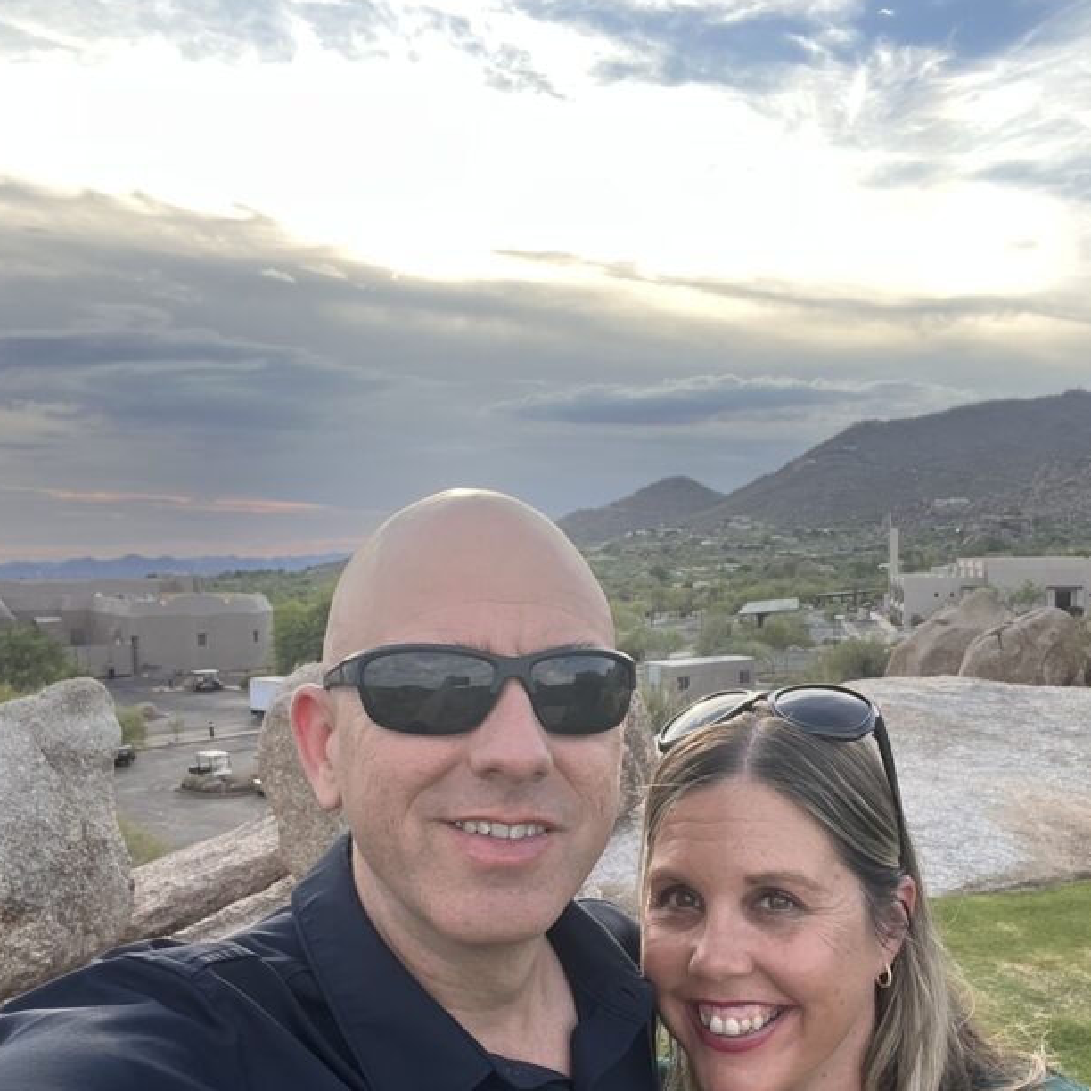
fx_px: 1212
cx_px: 661
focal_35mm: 34
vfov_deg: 48.0
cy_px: 677
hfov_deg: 48.1
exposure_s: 1/198
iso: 32
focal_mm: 2.71
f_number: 2.2
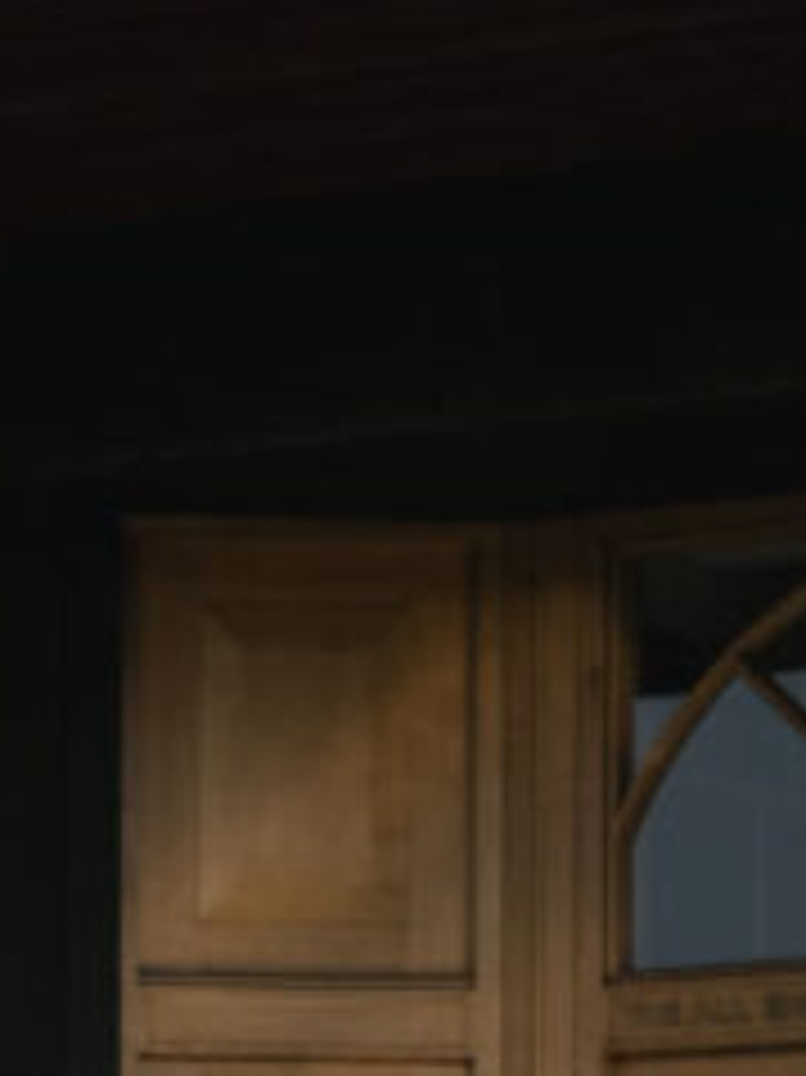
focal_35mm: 289
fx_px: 8980
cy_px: 1639
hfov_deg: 5.1
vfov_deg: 6.8
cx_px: -16
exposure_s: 1/640
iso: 400
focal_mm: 70
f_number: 7.1
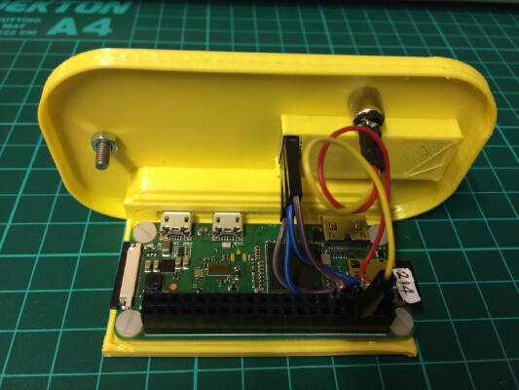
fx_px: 435
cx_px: 260
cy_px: 195
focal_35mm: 29
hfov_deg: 61.6
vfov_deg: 48.2
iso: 200
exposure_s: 1/33
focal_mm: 4.15
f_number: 2.2
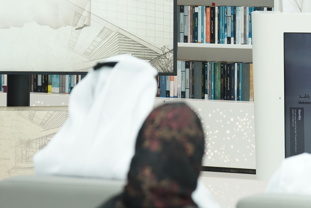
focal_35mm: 268
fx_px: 2315
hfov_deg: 7.7
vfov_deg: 5.1
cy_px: -25
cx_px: 164
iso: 500
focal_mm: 113
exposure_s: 1/125
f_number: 4
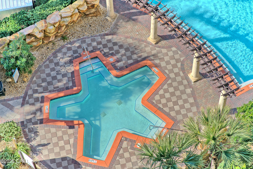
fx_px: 597
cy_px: 84
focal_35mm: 85
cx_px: 126
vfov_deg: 16.1
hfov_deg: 23.9
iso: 100
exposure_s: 1/350
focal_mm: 85
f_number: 5.6
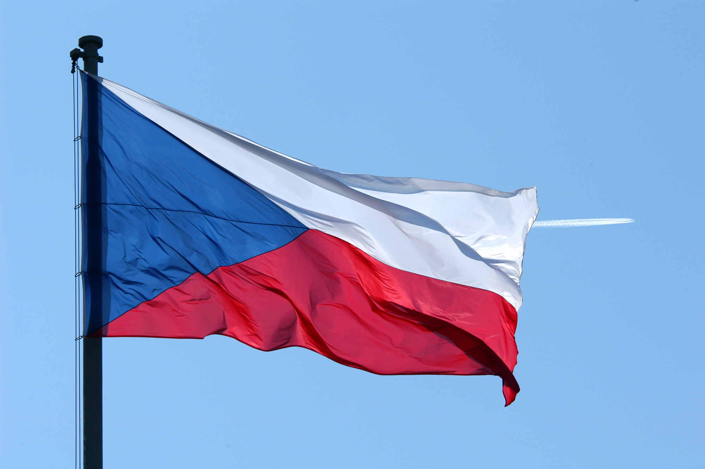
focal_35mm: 218
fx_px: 4256
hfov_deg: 9.5
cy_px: 234
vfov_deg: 6.3
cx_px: 352
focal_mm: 145
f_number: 8
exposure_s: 1/1000
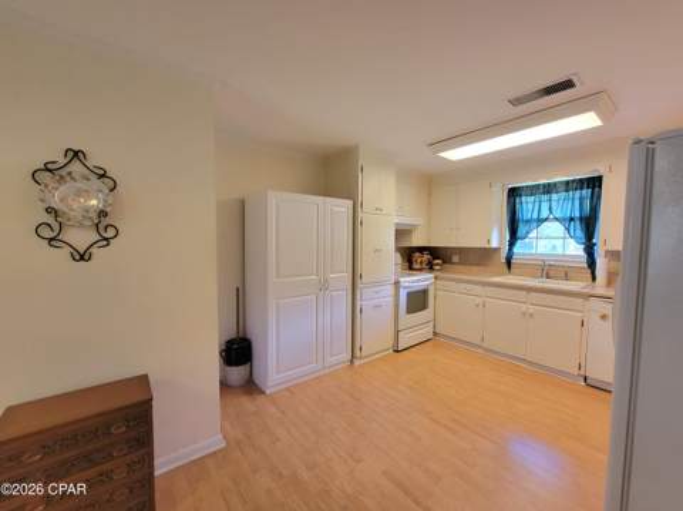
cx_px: 342
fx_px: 256
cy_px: 256
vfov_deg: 89.8
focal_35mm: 13
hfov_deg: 106.2
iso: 320
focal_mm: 2.2
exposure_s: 1/60.2
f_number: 2.2
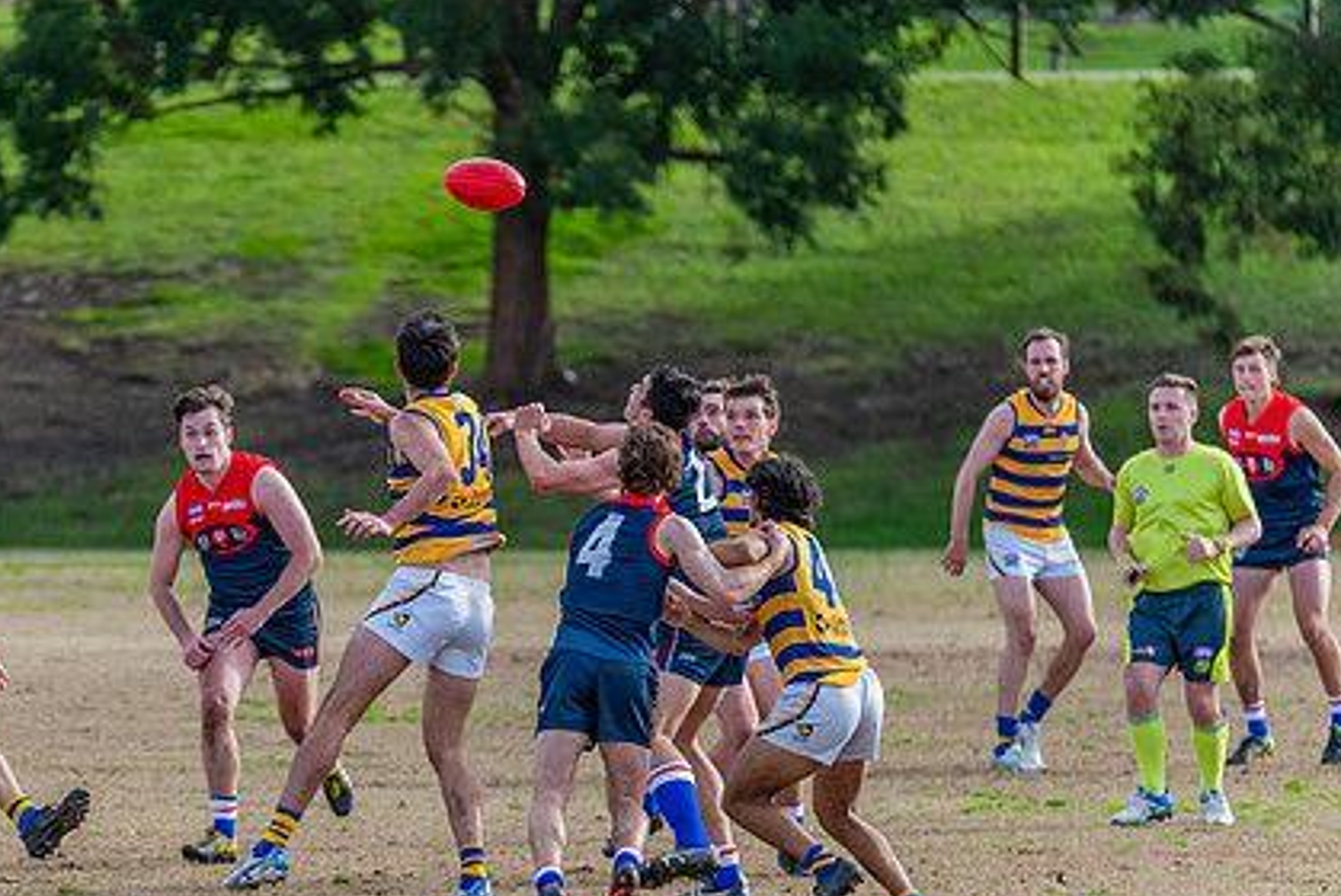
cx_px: 549
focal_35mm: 480
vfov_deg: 2.9
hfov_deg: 4.3
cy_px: 521
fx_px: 17892
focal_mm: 320
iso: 1100
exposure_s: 1/1600
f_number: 5.6
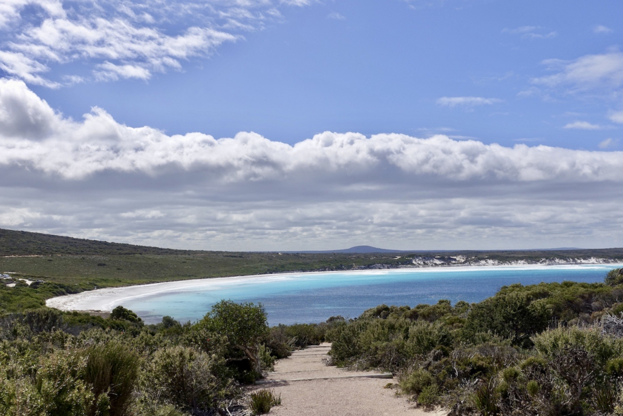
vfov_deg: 36.0
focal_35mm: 37
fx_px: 640
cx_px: 312
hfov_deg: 51.9
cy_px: 208
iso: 125
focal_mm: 13.53
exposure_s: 1/125
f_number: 5.6
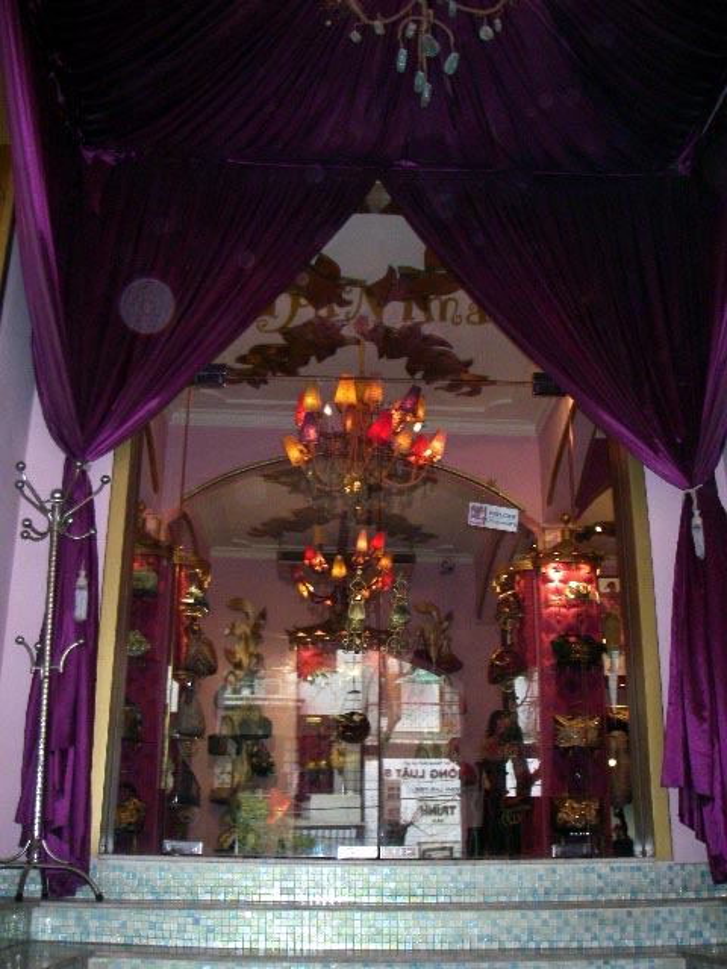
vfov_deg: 49.0
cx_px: 364
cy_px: 484
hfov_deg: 37.7
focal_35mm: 38
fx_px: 1064
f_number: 3.3
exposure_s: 1/40
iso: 320
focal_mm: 6.3
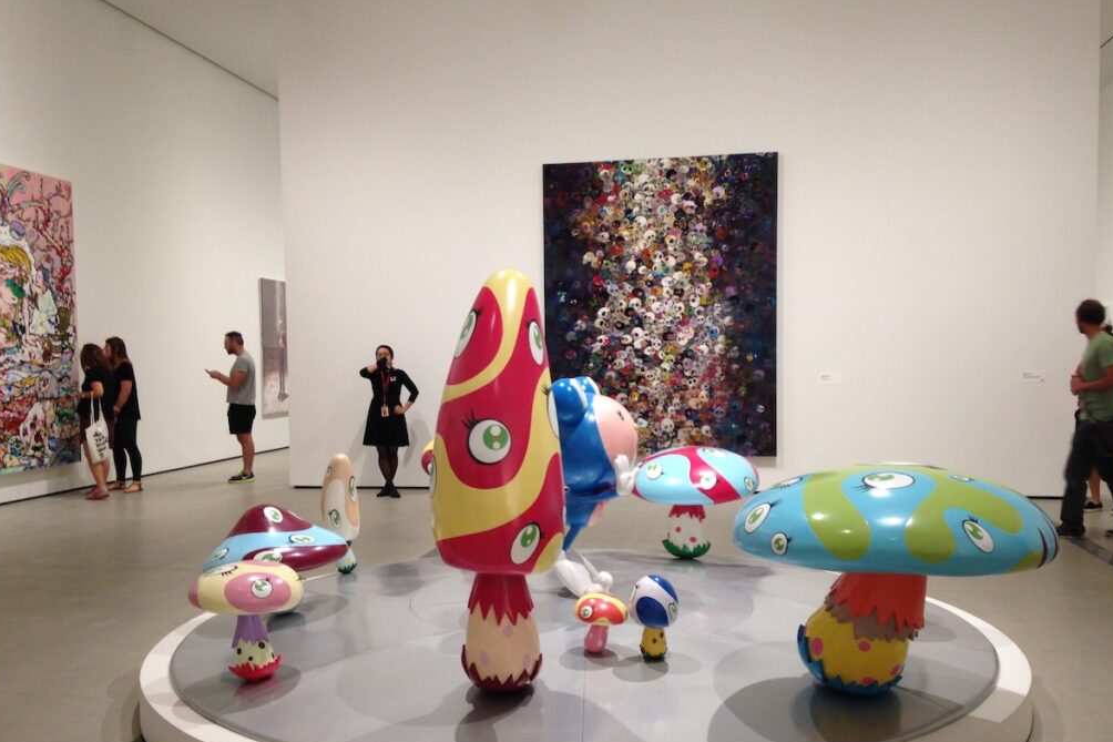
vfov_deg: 37.8
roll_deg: +1.2
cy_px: 404
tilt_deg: -2.2
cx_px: 558
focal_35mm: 35
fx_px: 1082
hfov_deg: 54.4
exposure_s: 1/20
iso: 80
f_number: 2.4
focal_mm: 4.12
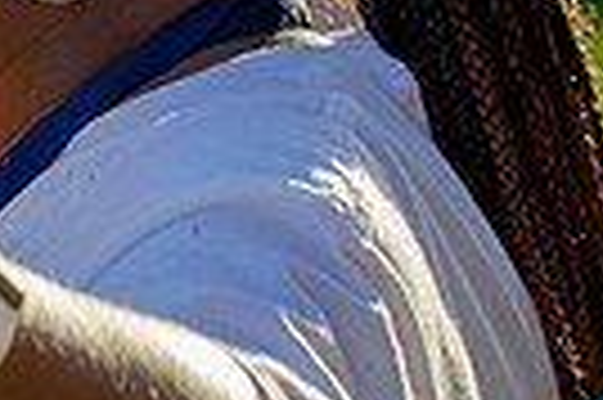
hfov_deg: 4.5
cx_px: -648
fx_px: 7595
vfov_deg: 3.0
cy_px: 18
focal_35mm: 454
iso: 200
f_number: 8
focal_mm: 70
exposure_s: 1/250
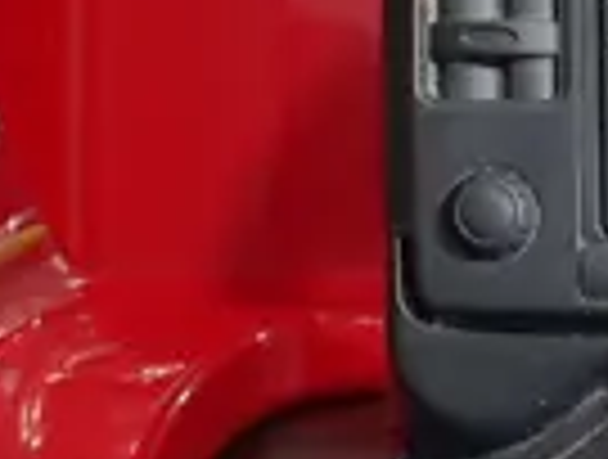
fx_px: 4262
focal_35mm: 242
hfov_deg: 8.0
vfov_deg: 5.9
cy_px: -603
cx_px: -302
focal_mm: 16
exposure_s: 1/60
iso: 500
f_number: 3.6
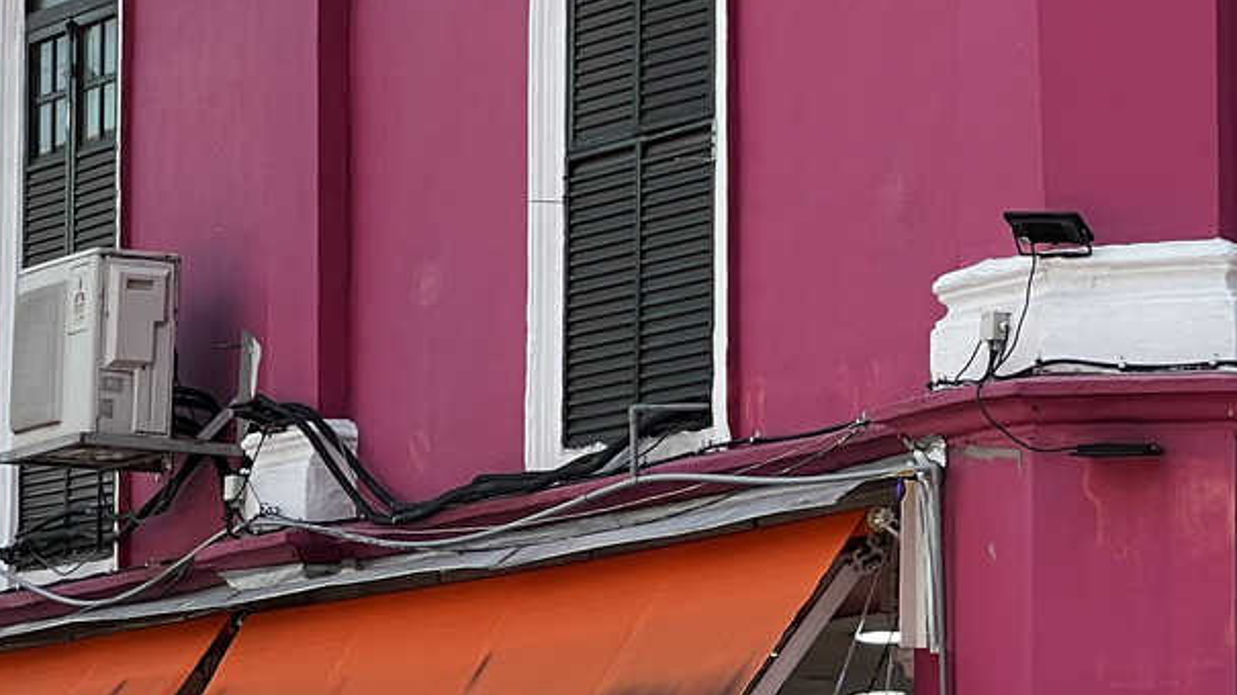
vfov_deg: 5.4
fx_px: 7280
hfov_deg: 9.7
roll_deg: -0.3
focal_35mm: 222
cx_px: 799
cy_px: 779
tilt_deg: +2.1
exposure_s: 1/219
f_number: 2.8
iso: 32
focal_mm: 9
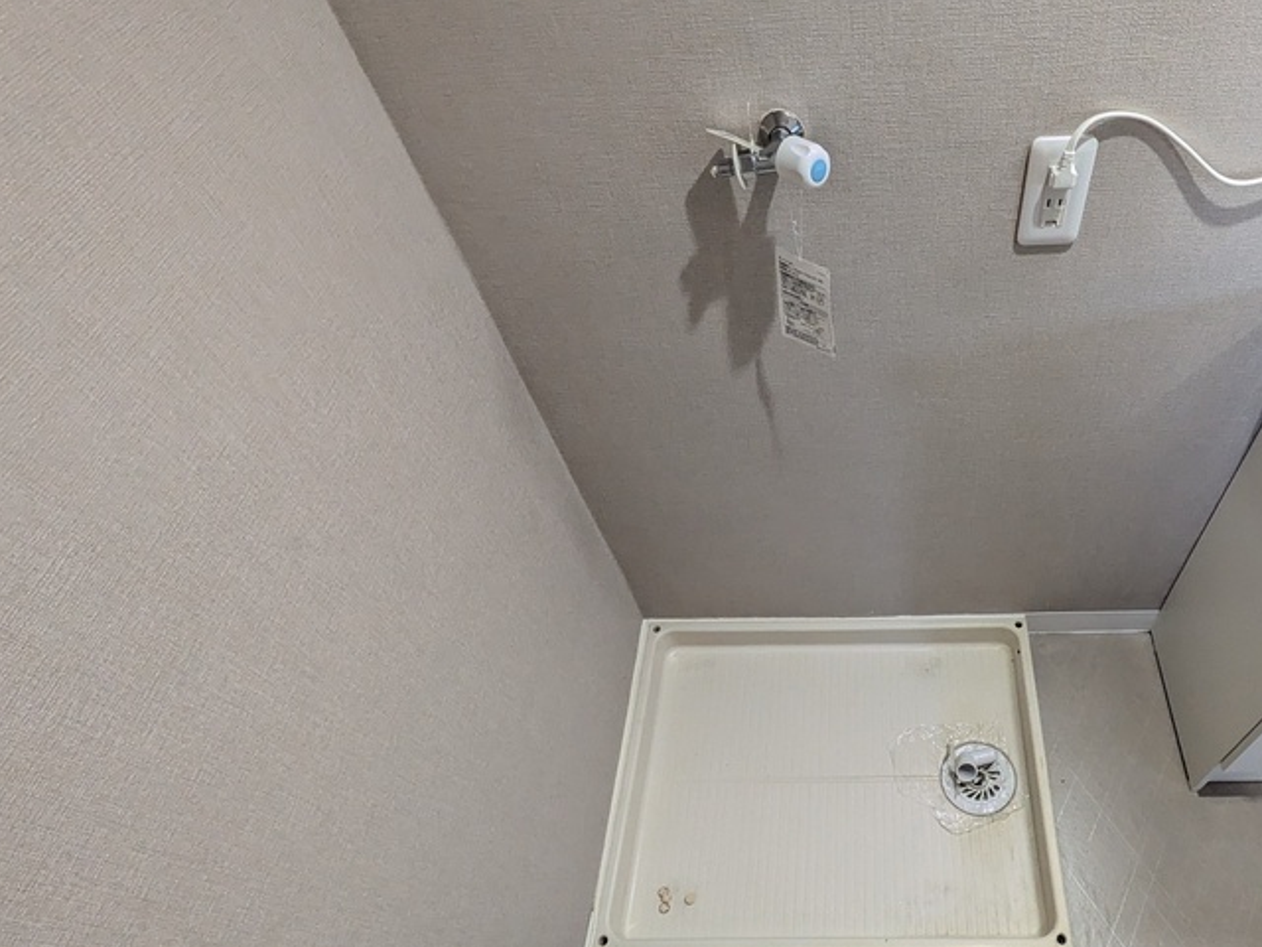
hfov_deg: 76.2
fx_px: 766
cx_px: 852
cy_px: 582
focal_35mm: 21
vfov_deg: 62.7
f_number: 2.2
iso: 105
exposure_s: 1/60
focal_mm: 1.83
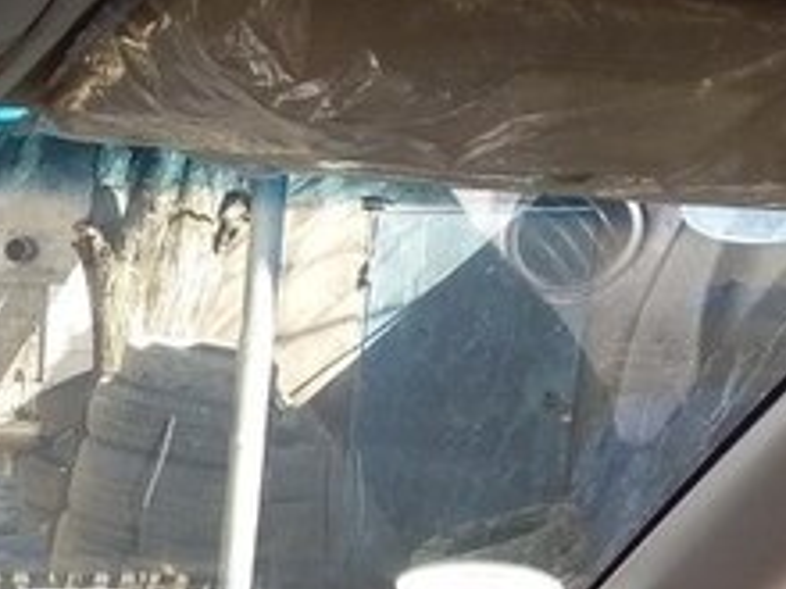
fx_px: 2112
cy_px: 848
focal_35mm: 93
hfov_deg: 18.8
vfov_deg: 14.9
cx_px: -364
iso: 40
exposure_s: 1/121
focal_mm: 3.3
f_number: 2.2
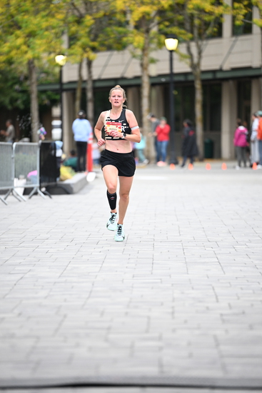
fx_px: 2182
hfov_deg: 6.9
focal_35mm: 200
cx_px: 131
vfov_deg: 10.3
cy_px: 196
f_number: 2.8
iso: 1600
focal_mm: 200
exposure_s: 1/1000
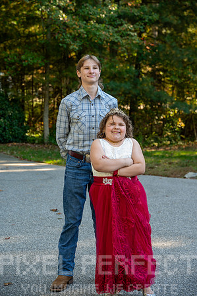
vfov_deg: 27.0
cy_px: 148
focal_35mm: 75
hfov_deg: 18.1
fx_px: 617
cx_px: 98
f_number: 4.5
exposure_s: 1/200
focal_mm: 75
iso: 800
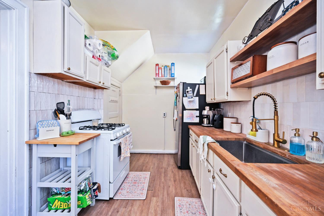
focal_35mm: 14
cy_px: 108
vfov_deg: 81.2
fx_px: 126
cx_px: 162
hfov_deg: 104.3
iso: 360
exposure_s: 1/60
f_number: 4
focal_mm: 14
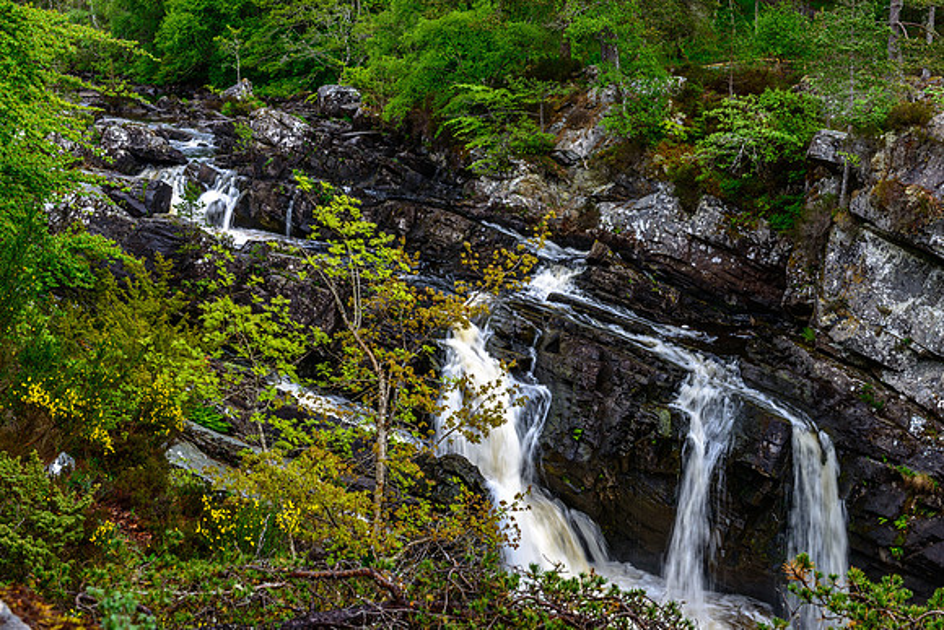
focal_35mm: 52
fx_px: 1364
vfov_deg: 26.0
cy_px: 315
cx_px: 472
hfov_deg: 38.2
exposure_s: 1/20
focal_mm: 52
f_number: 13
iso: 100
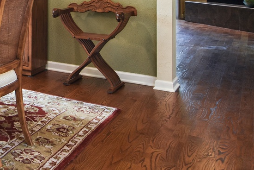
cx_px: -98
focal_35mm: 53
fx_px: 374
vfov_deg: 23.6
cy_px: -26
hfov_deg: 28.6
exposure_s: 1/8
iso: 200
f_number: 8
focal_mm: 12
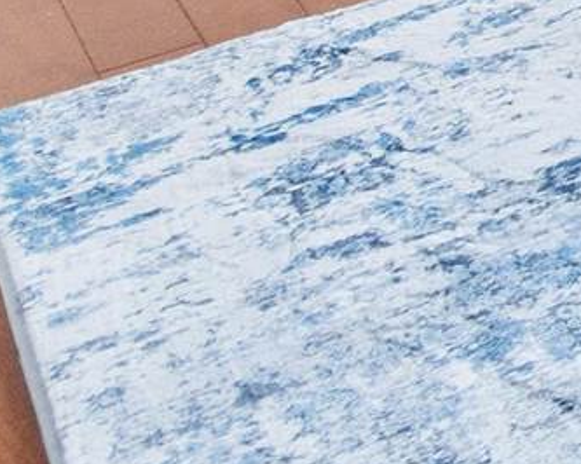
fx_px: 2234
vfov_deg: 8.4
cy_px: -1204
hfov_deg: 8.8
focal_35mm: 130
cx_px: 2144
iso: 100
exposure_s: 1/25
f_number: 4.5
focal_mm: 10
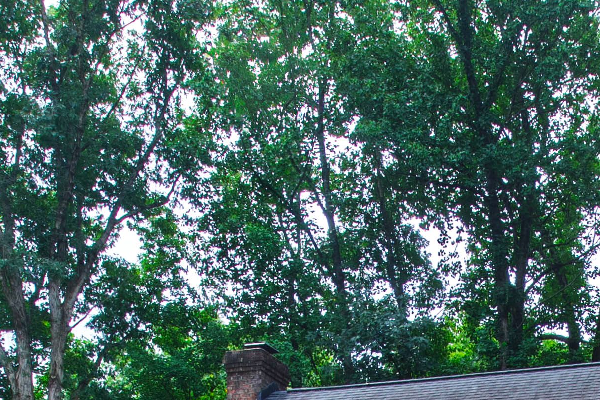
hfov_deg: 27.6
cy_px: 815
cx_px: 593
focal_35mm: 69
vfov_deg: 15.5
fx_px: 1150
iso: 100
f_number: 8
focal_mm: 10
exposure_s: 1/60
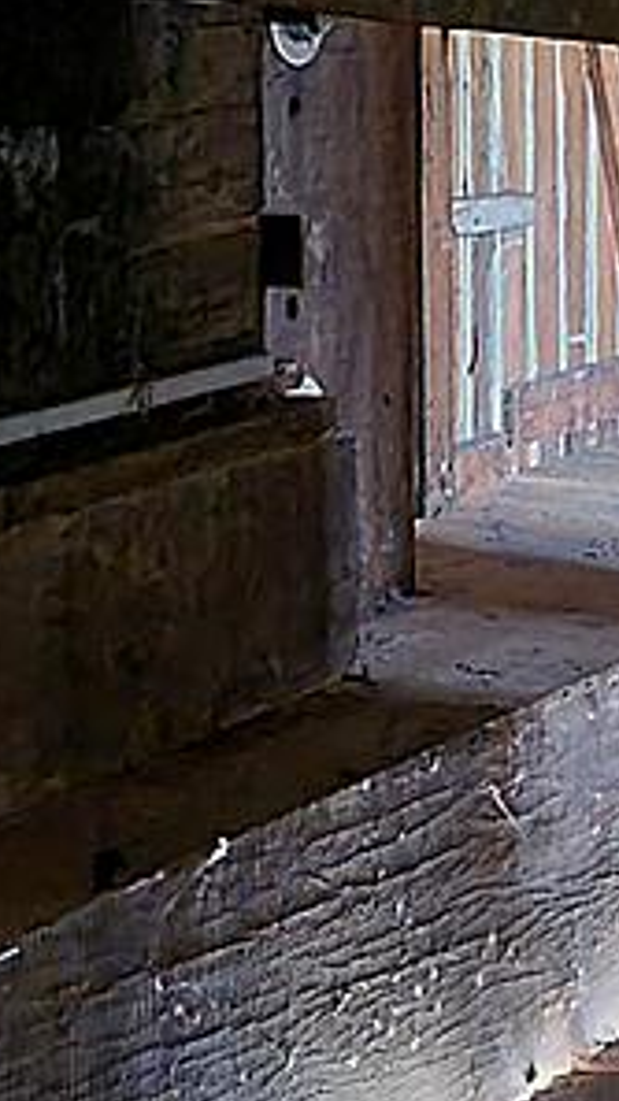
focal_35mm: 101
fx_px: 2948
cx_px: 734
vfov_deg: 19.9
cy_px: -213
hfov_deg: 11.7
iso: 2000
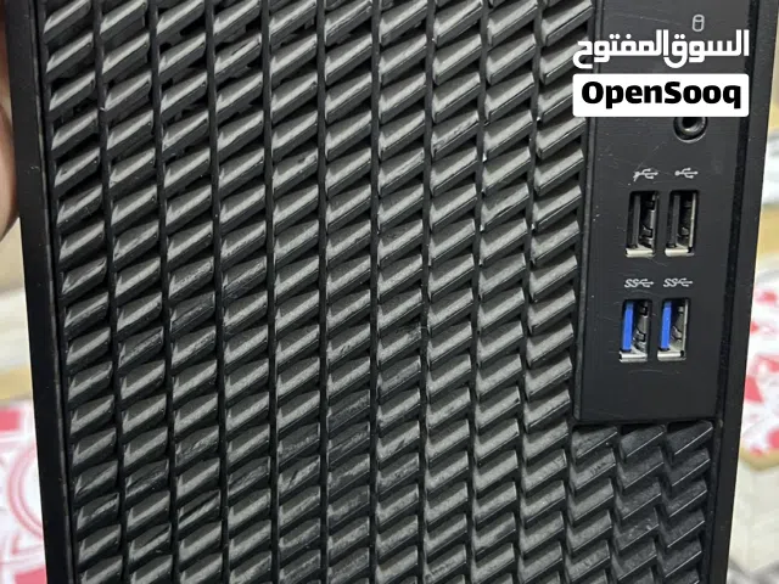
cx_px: 390
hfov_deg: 67.3
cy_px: 292
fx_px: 585
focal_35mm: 26
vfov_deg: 53.1
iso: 500
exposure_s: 1/33
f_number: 1.5
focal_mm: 5.7
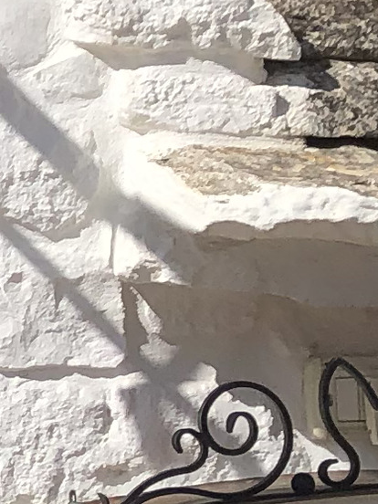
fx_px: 2956
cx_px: -690
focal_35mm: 203
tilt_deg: +3.4
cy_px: 62
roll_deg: +1.7
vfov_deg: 9.7
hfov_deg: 6.7
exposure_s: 1/4049
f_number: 1.8
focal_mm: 4
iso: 20
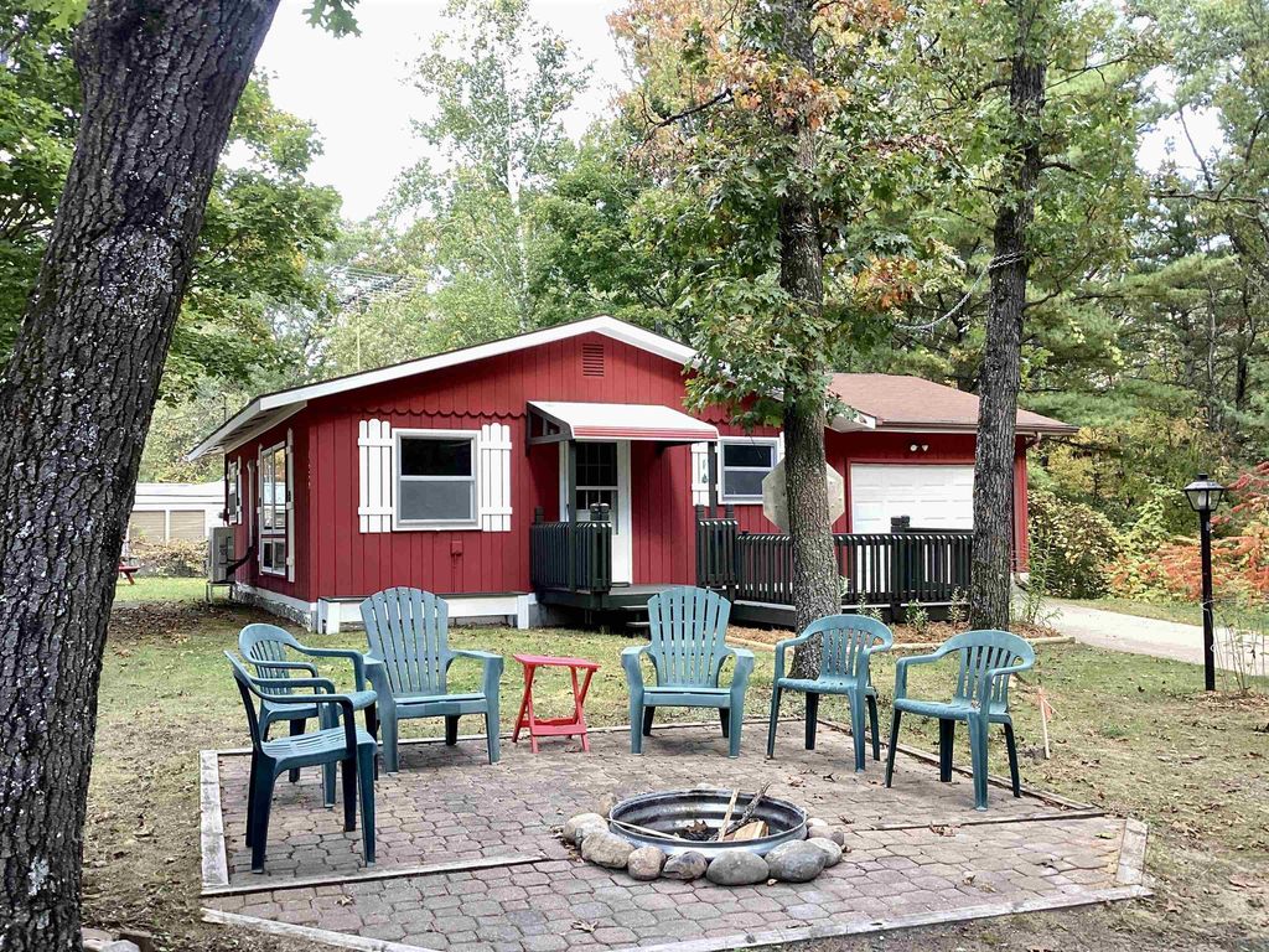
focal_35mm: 31
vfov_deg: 45.4
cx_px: 634
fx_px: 1136
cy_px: 476
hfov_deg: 58.4
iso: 100
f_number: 2.4
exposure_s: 1/120
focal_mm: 3.3
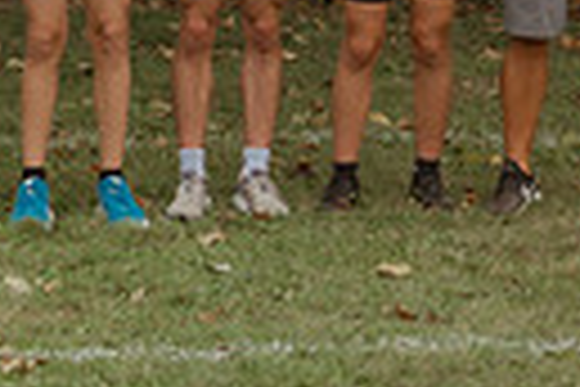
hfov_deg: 8.3
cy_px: -196
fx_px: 3915
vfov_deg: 5.6
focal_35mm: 243
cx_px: -335
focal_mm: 50
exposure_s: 1/2000
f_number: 2.8
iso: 250
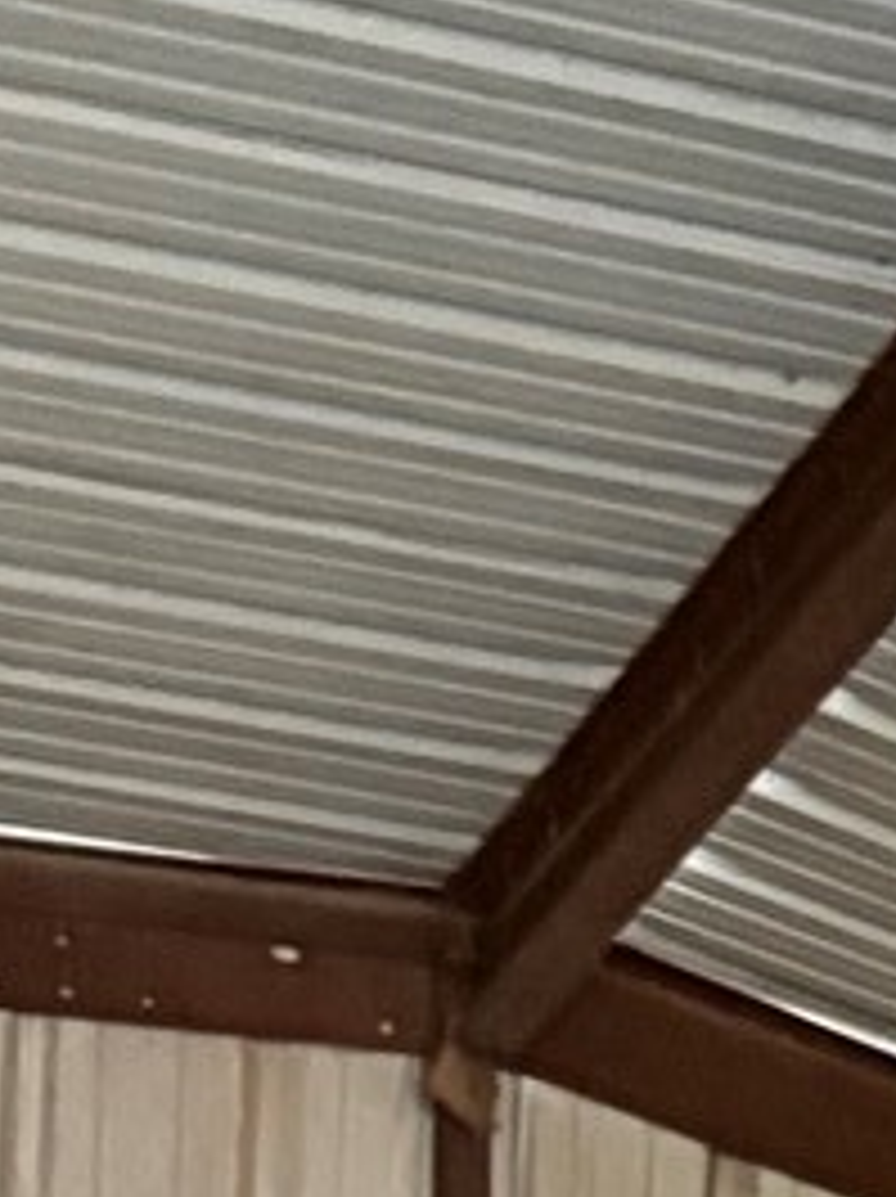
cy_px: 3334
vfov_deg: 9.0
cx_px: 2683
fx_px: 6499
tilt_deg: +3.2
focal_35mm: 188
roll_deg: -1.7
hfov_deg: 7.1
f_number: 1.6
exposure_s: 1/60
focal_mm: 5.96
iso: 500
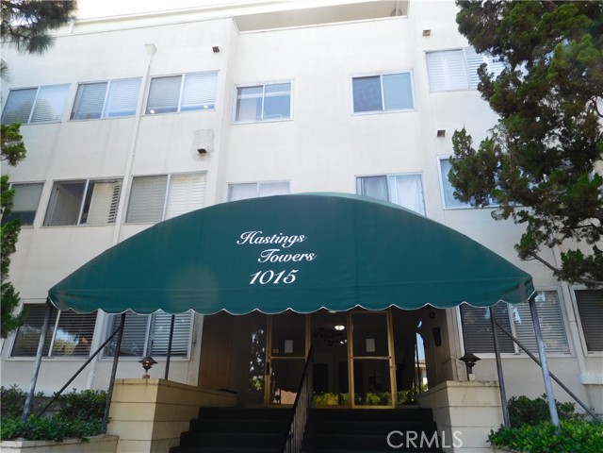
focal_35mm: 25
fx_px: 435
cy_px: 226
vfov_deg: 54.9
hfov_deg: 69.4
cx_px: 302
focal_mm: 4.5
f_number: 3.4
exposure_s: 1/125
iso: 125
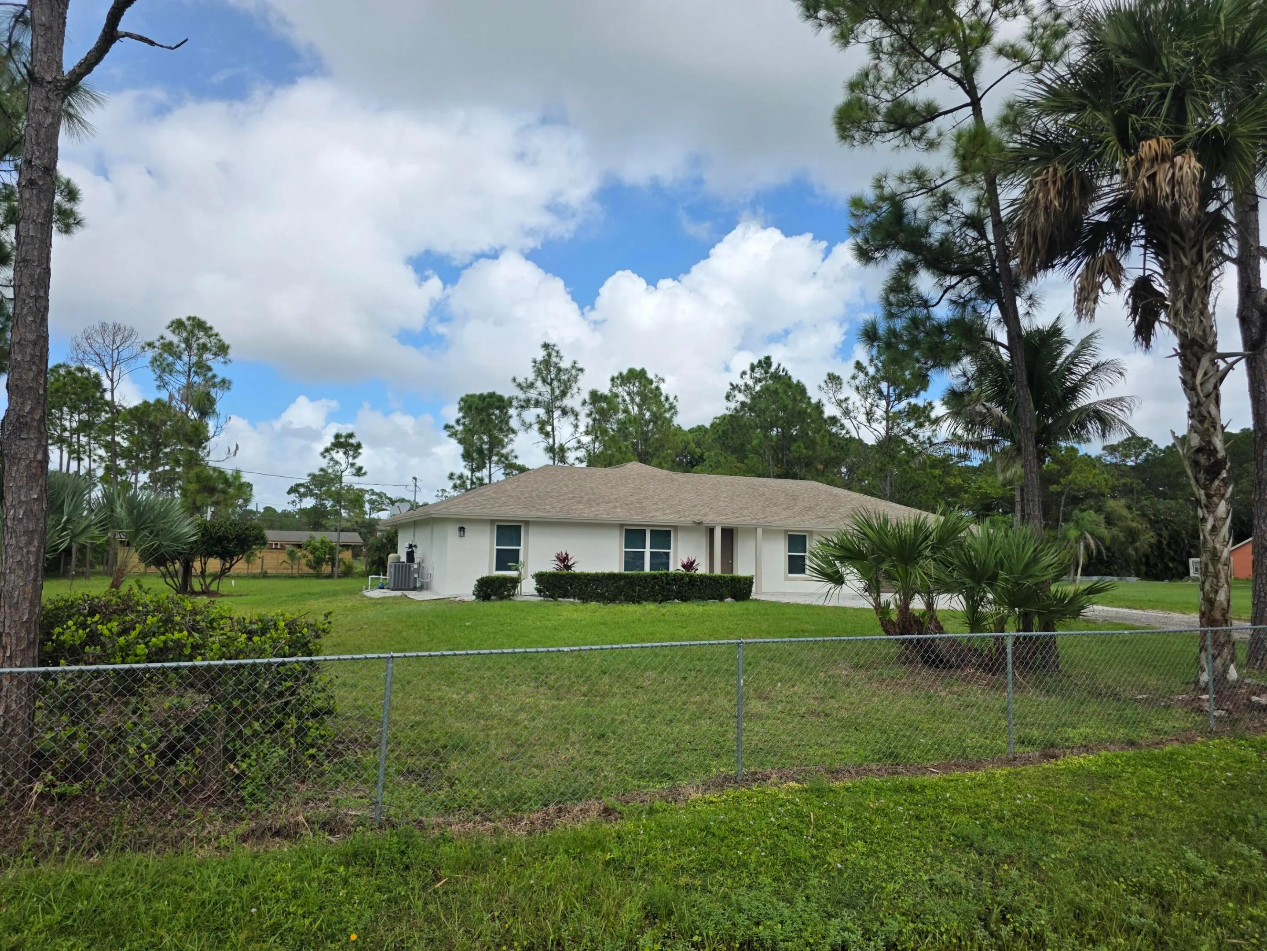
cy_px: 476
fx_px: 842
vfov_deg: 58.9
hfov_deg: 73.9
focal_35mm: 23
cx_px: 634
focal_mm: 6.3
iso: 80
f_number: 1.7
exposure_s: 1/7061
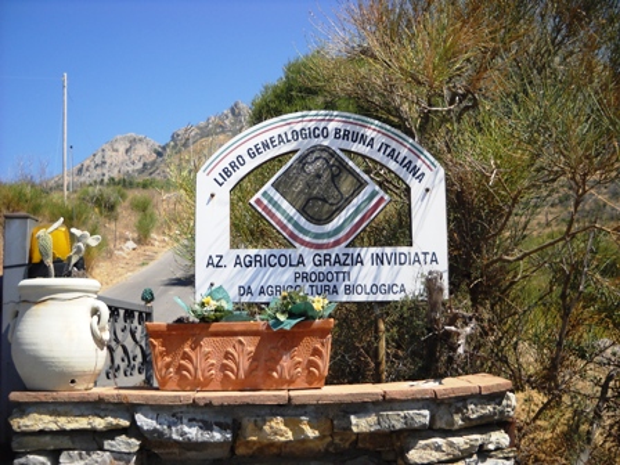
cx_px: 310
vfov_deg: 35.1
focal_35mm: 41
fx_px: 734
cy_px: 232
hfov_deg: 45.8
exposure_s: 1/284
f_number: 5.5
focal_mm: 6.72
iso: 64
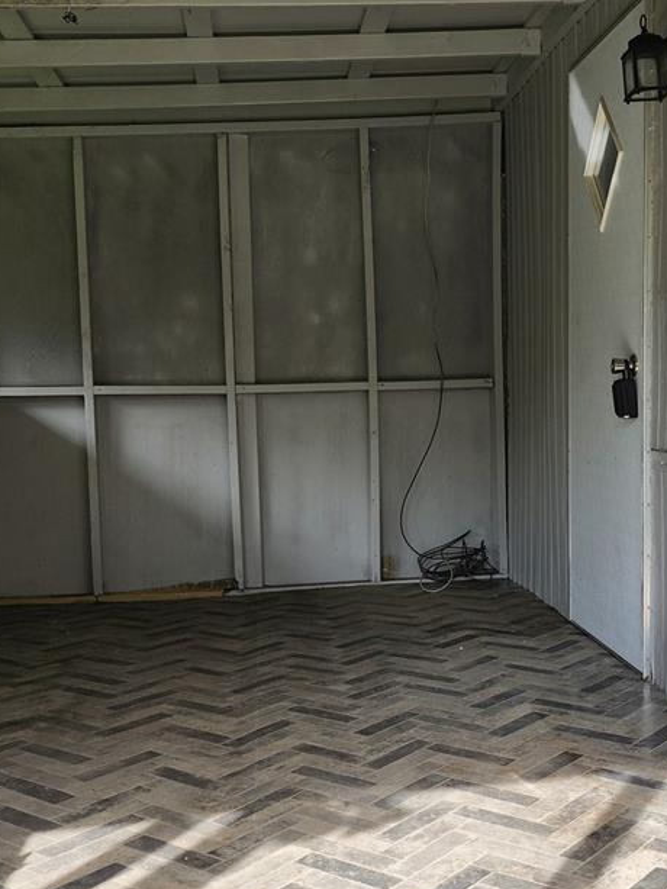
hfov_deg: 31.7
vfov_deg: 42.0
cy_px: 476
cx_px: 480
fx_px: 1156
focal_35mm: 45
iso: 12
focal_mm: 6.4
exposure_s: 1/234
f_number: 1.8
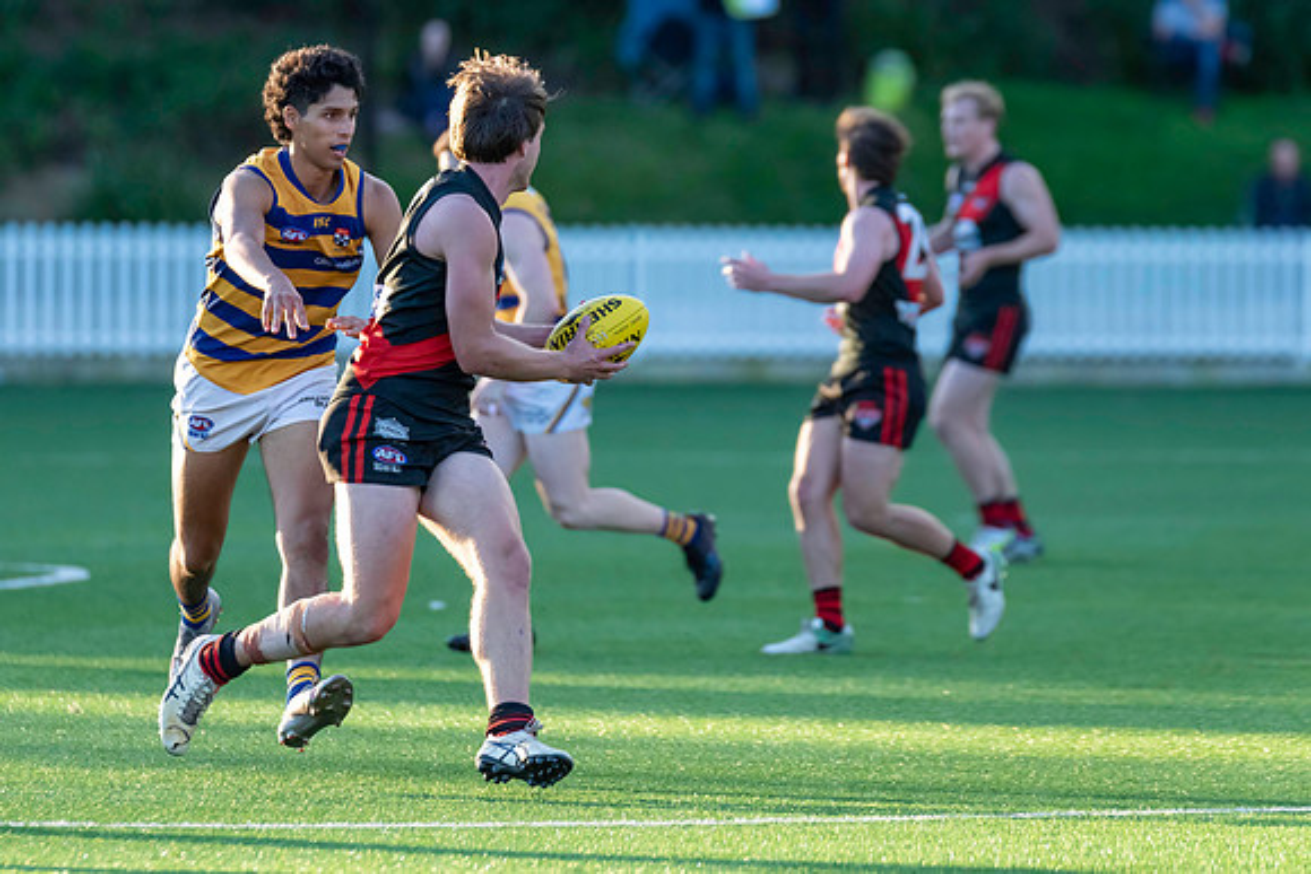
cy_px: 344
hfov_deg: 4.2
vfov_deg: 2.8
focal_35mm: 492
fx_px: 17918
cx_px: 539
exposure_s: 1/2000
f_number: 4
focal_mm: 330
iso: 800
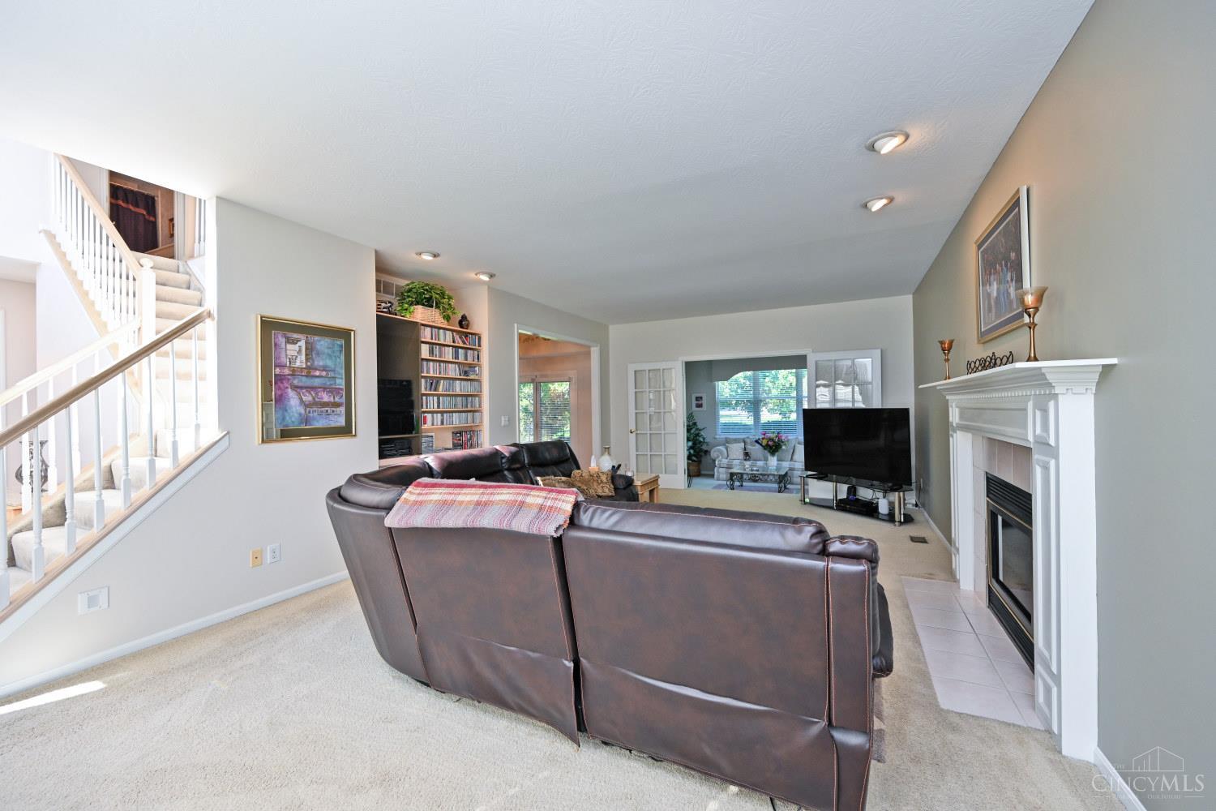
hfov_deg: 104.3
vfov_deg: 81.2
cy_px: 406
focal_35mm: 14
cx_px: 608
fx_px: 473
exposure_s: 1/80
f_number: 4.5
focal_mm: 14
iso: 200
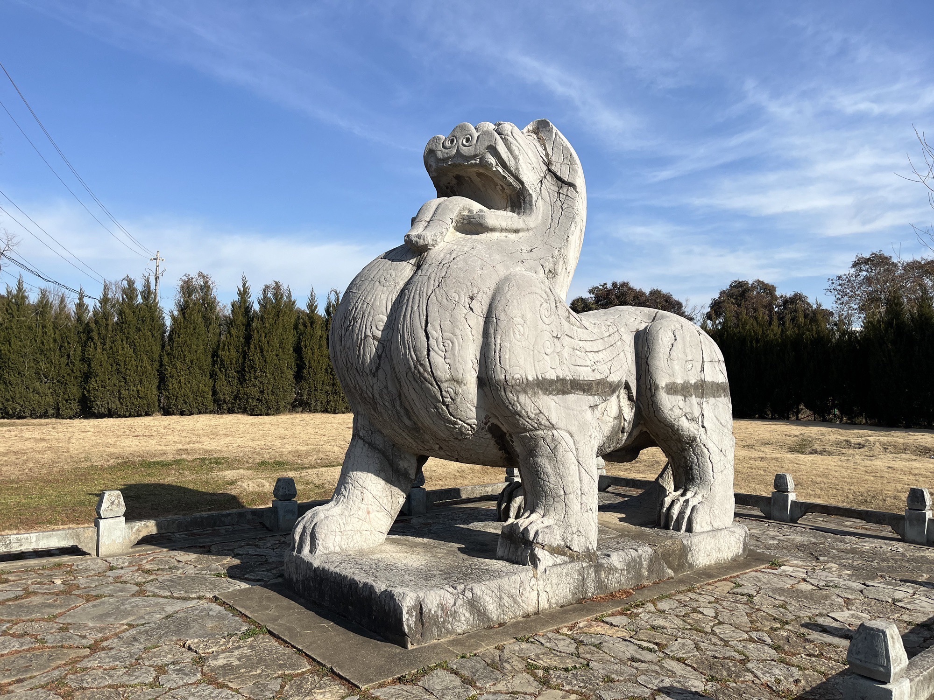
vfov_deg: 53.1
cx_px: 467
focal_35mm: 26
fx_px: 702
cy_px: 350
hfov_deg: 67.3
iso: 50
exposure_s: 1/4149
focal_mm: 5.1
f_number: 1.6
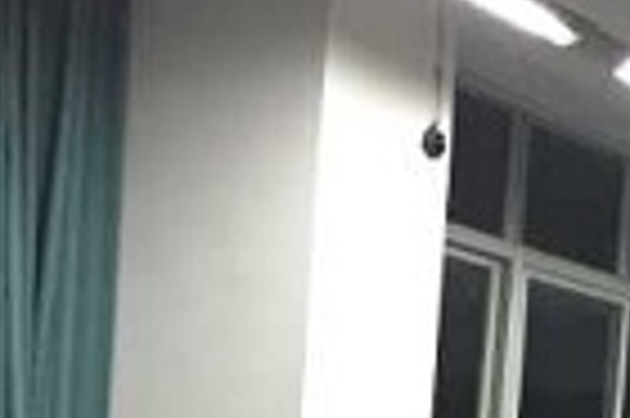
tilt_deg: -2.2
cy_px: 618
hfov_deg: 17.2
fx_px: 1888
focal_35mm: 108
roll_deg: -5.4
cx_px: 927
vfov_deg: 12.1
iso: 200
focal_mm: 4.15
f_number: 2.2
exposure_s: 1/33
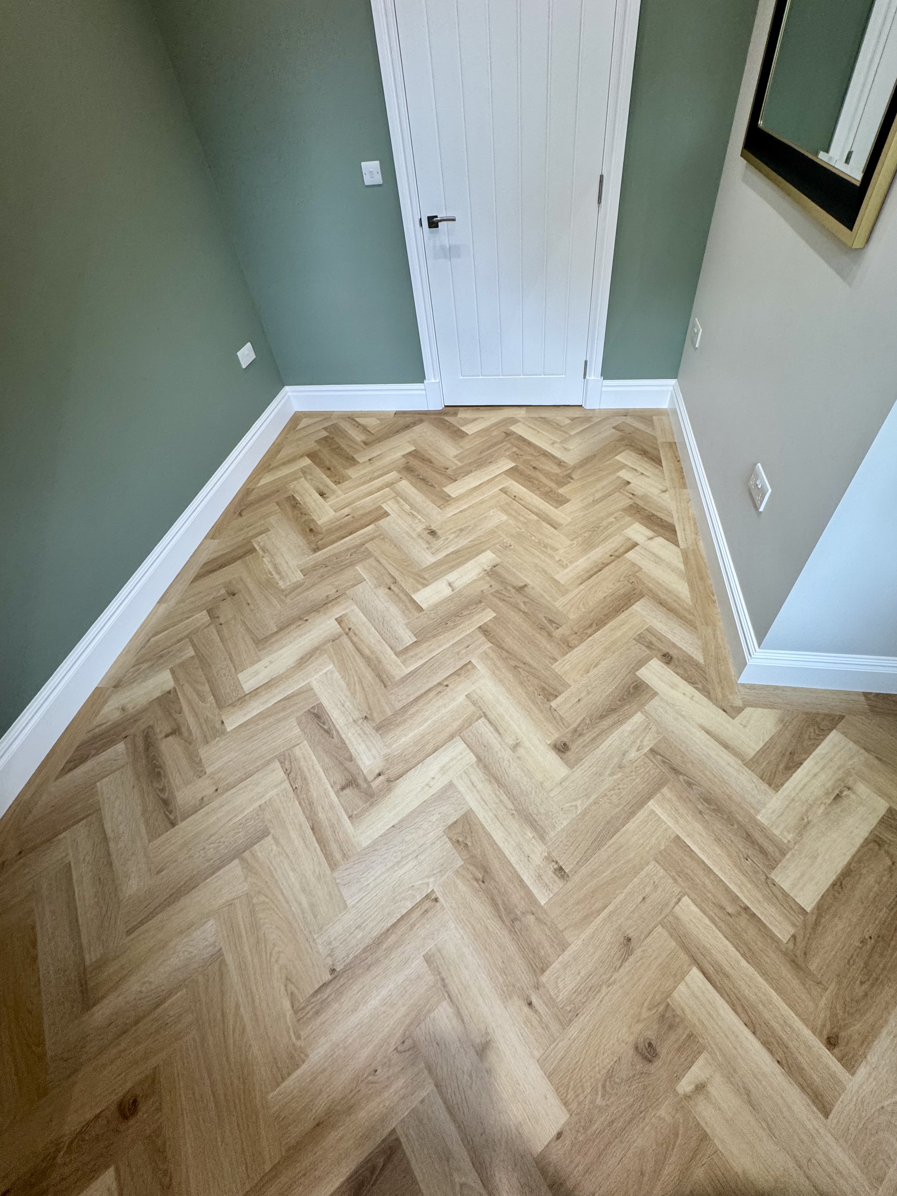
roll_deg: +8.5
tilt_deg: -43.7
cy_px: 559
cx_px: 461
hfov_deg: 81.7
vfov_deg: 98.0
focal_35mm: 15
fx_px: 518
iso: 160
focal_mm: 2.22
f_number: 2.2
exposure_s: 1/100
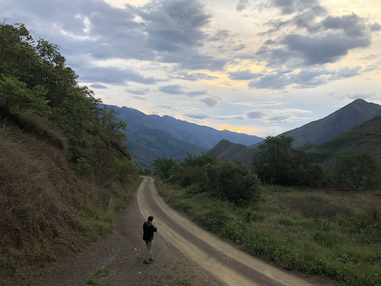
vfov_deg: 49.7
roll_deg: -1.2
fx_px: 308
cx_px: 190
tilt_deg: +0.4
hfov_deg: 63.4
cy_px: 143
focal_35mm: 28
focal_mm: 3.99
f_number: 1.8
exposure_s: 1/149
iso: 20
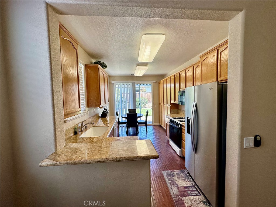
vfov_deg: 85.7
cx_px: 138
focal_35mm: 14
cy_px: 104
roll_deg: +1.2
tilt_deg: -2.9
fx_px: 112
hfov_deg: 102.1
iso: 64
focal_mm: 2.22
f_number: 2.2
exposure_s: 1/120
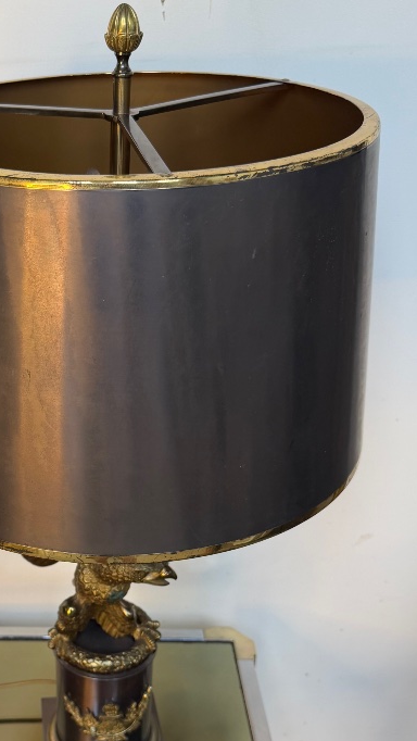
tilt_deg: -31.3
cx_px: 41
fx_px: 904
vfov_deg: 44.2
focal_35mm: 46
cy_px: 461
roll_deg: +2.9
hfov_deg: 25.2
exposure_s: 1/121
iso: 80
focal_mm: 6.76
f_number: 1.78
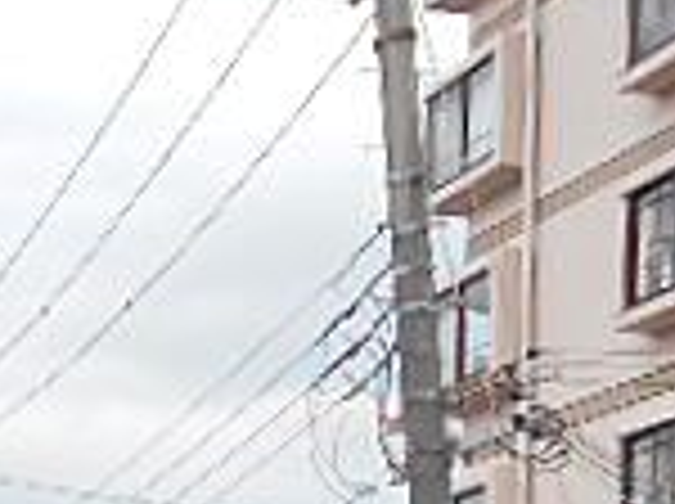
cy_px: 810
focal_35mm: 111
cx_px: -225
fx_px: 2161
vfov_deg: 12.5
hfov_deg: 16.7
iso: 80
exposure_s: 1/60
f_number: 3.2
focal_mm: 4.6
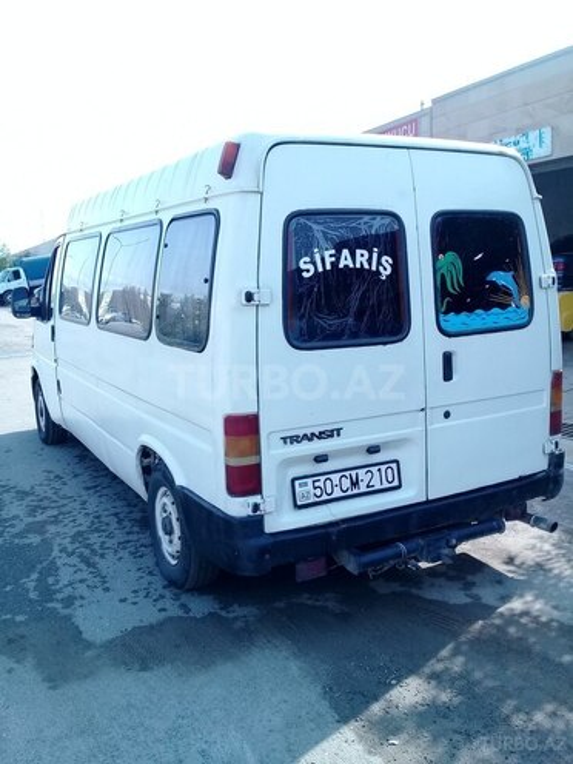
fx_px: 684
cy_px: 382
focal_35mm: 31
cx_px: 286
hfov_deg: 45.4
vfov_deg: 58.4
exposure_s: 1/498
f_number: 2.2
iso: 64
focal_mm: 3.3
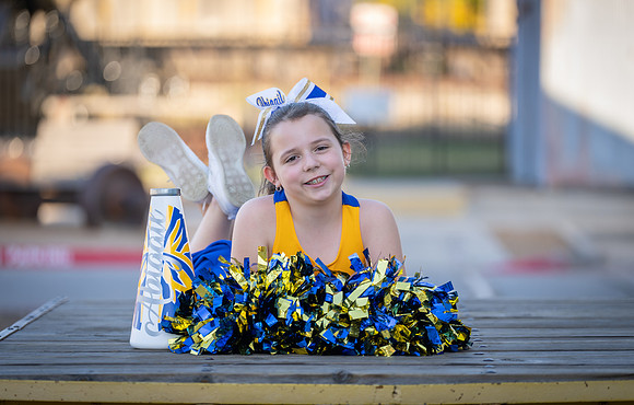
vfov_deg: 8.2
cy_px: 212
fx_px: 2838
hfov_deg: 12.7
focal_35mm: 163
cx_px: 317
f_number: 2.8
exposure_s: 1/320
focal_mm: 154
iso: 100
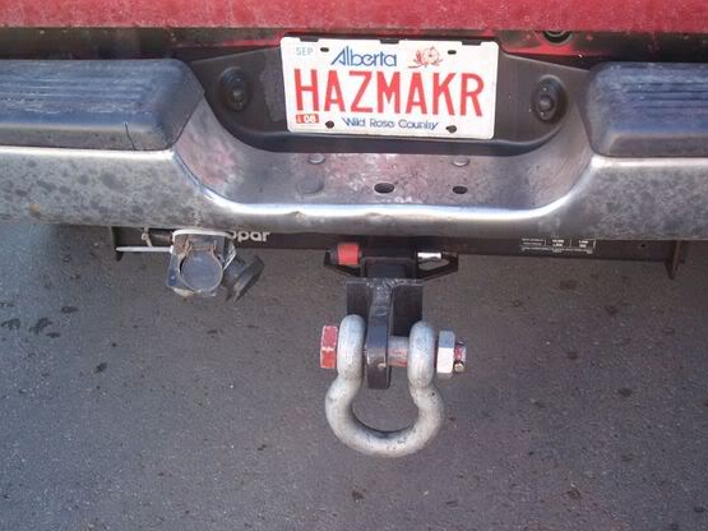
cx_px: 366
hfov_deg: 42.1
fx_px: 920
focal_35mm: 45
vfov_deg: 32.2
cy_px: 266
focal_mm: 8
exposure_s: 1/60
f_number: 2.8
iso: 100
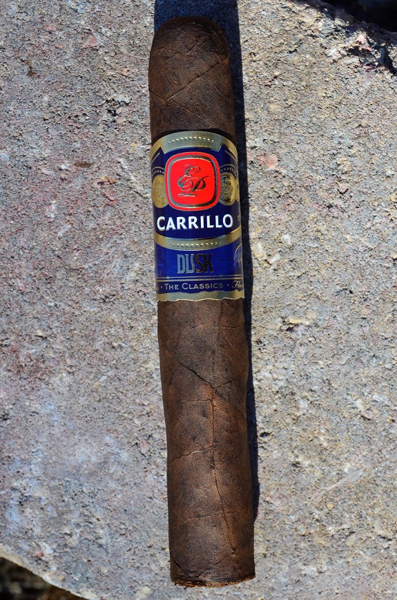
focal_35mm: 82
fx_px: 1371
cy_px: 300
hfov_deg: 16.5
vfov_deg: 24.7
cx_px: 198
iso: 160
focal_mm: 55
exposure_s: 1/250
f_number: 10
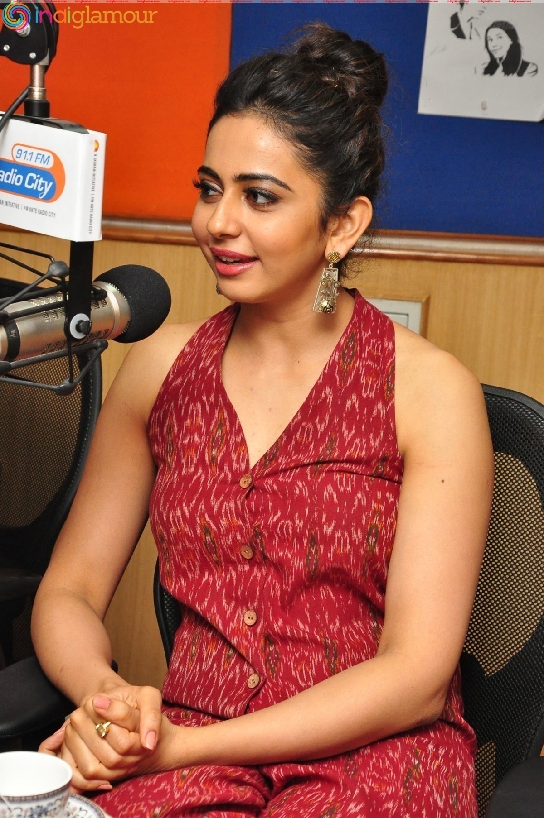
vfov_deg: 23.4
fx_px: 1977
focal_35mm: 87
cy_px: 409
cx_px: 272
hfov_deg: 15.7
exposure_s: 1/125
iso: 1600
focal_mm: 58
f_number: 8
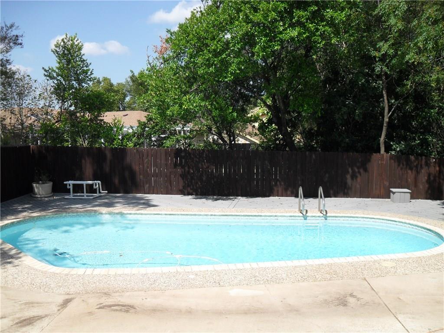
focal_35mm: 35
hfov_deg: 52.6
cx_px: 222
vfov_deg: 40.7
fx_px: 449
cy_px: 166
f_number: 8.9
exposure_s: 1/125
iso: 100
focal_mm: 6.2
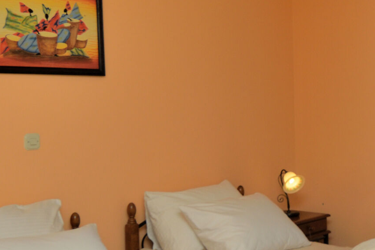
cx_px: 320
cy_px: 138
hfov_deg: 30.5
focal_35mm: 64
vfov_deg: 21.4
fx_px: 663
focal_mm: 13
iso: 200
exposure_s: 1/100
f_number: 5
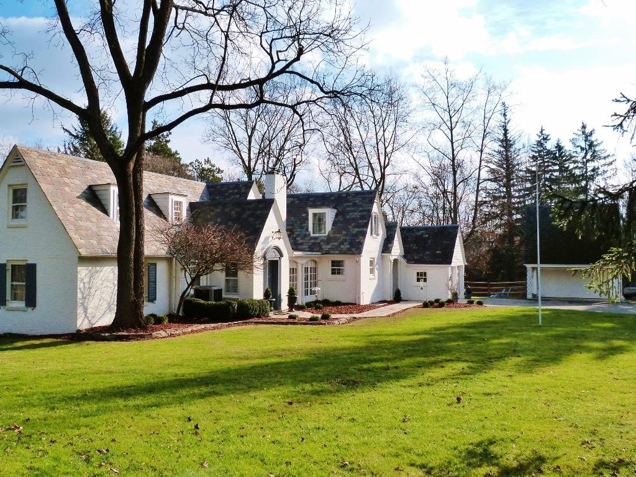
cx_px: 318
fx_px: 588
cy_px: 238
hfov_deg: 56.8
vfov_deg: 44.2
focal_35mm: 32
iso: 160
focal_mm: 5.7
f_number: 5.6
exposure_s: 1/500
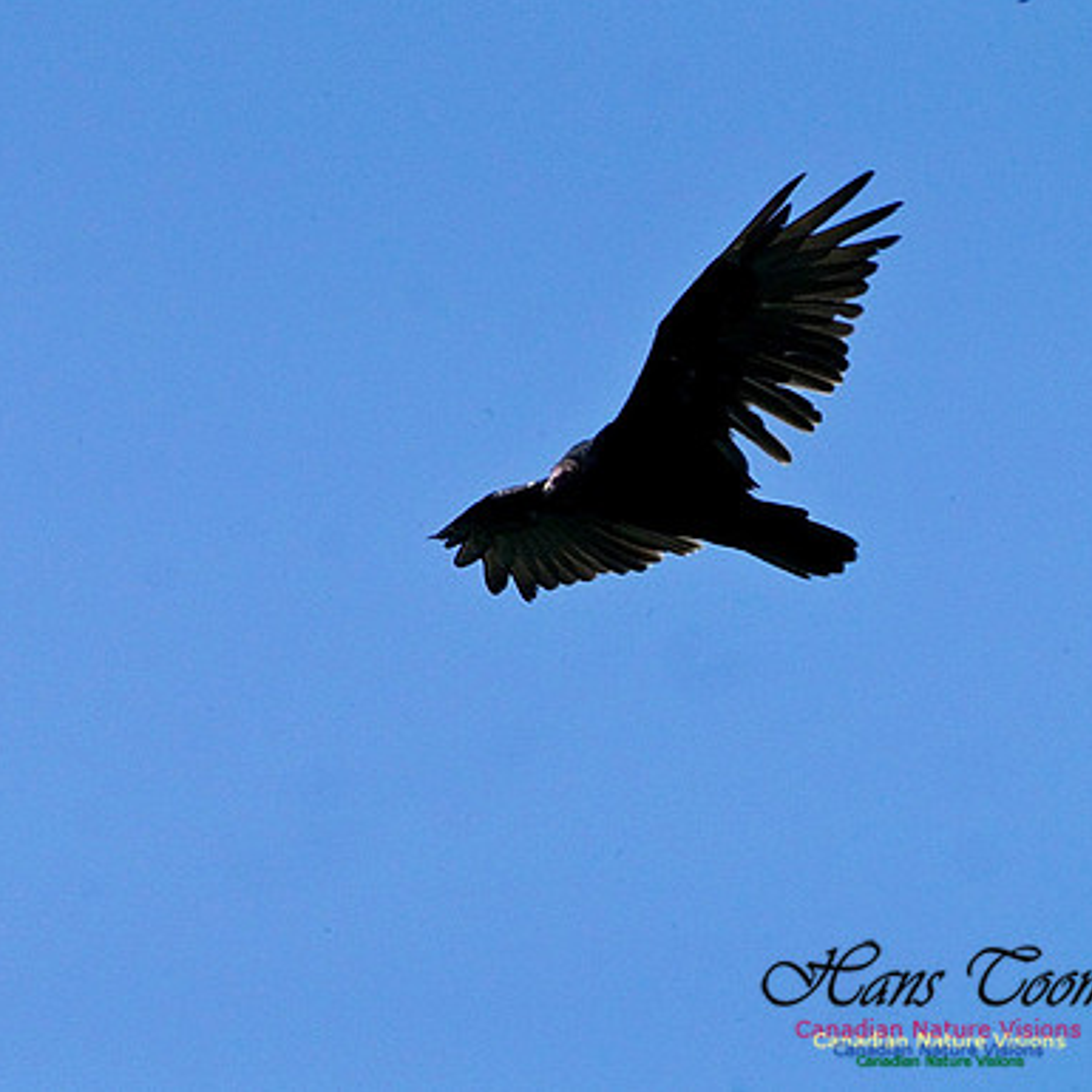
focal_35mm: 1537
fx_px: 54856
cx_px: 315
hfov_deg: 1.1
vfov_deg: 1.1
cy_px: 546
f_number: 20
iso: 6400
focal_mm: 1200
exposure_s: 1/3200
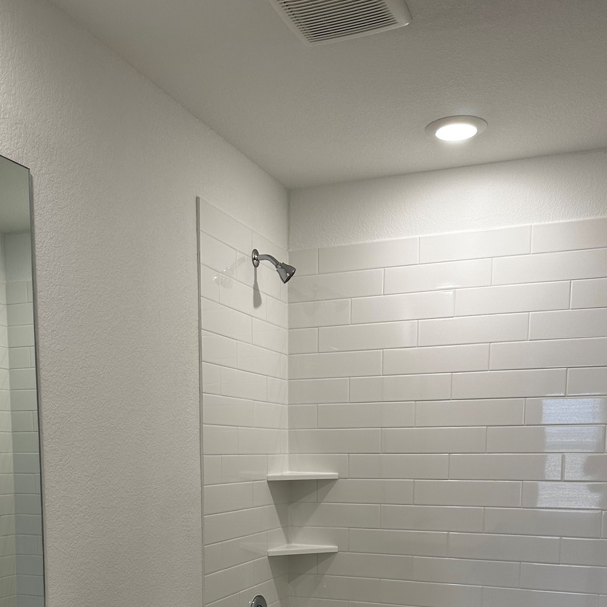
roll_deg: +0.9
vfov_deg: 39.9
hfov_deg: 42.8
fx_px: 774
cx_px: 273
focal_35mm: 39
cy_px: 537
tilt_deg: -5.5
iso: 100
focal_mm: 6.86
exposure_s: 1/120
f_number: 1.78
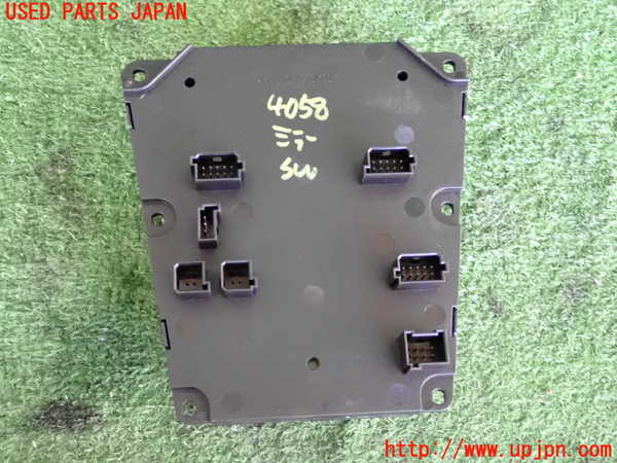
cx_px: 308
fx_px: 963
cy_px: 232
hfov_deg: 35.5
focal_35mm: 54
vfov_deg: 27.0
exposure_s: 1/60
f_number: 3.3
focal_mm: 9.65
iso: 2000
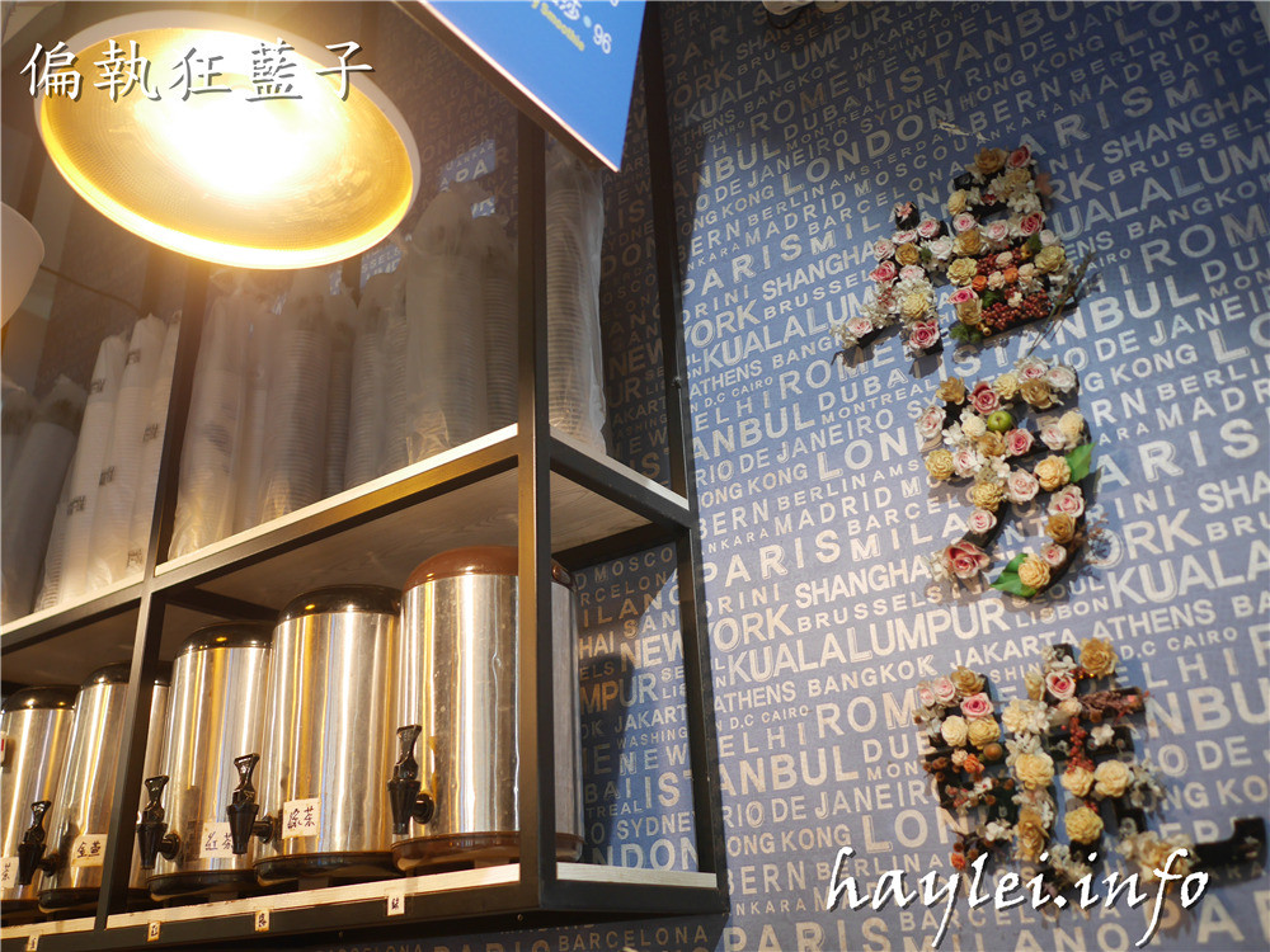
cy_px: 476
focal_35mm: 30
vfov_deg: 46.8
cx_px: 635
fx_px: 1101
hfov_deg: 60.0
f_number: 1.7
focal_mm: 15
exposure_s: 1/60
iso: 500
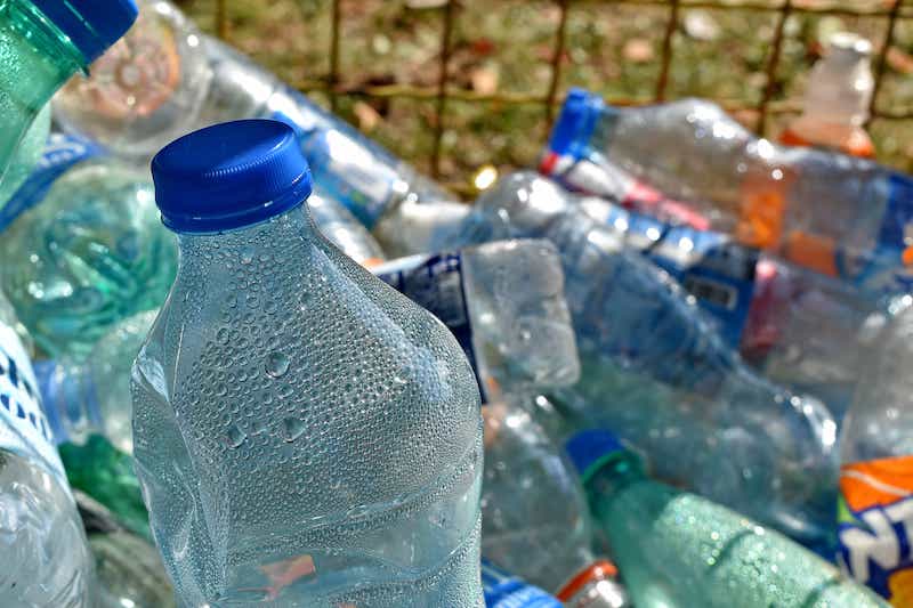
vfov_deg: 22.6
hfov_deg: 33.4
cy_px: 304
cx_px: 456
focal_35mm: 60
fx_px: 1521
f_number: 10
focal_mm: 40
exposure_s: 1/200
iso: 100
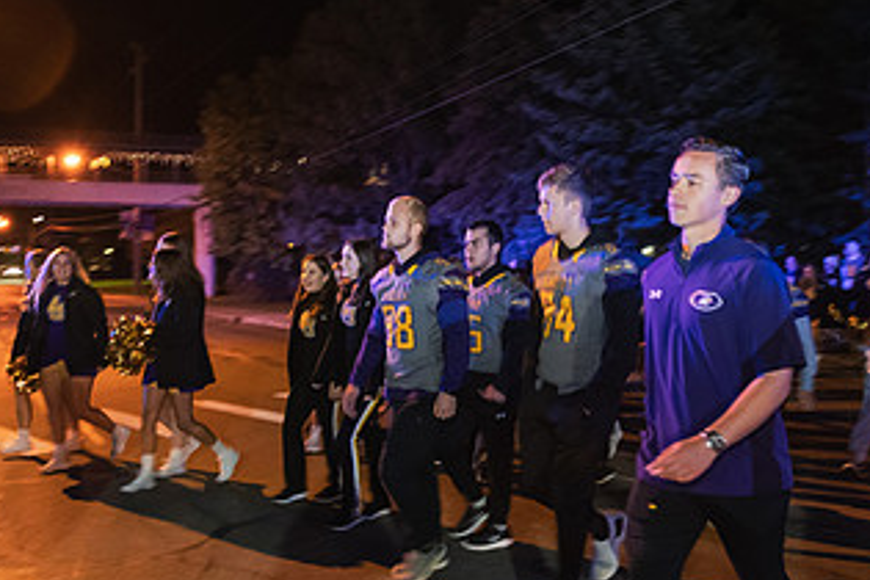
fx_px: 846
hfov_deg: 54.4
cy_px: 333
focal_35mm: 35
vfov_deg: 37.8
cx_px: 409
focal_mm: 19
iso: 5000
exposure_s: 1/40
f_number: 3.5
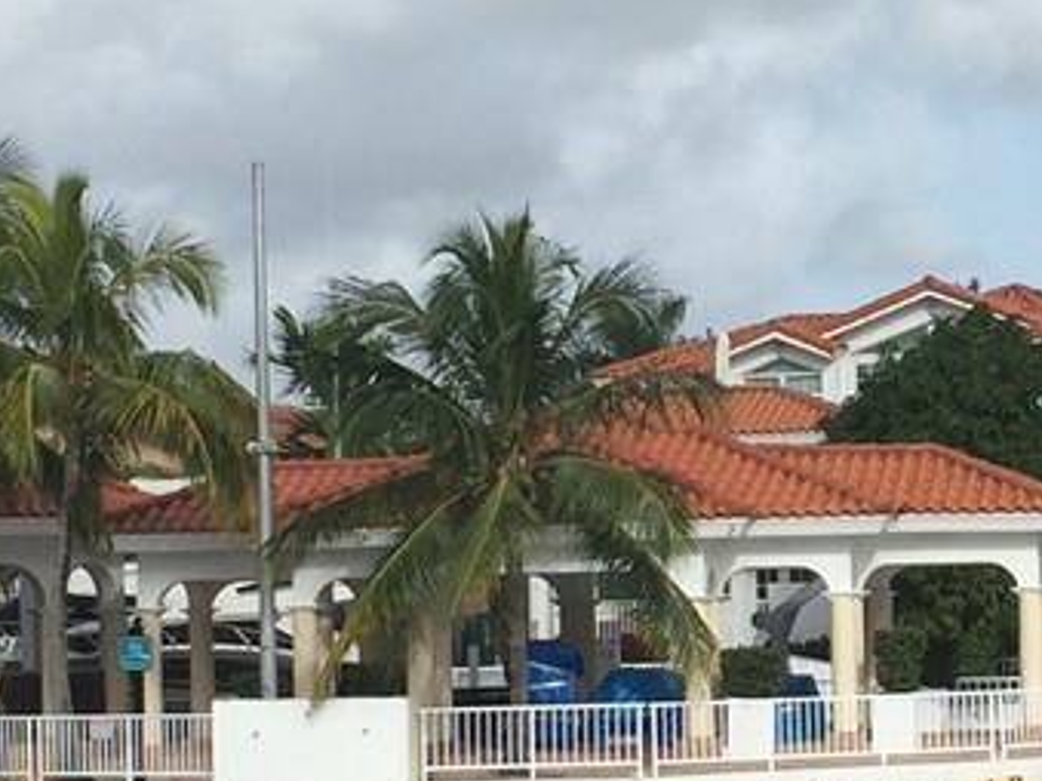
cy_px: 557
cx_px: 1100
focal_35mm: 137
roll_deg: +1.3
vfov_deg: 10.8
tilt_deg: +2.7
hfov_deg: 14.1
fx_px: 4122
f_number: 2.2
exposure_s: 1/2475
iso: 32
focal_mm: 4.15
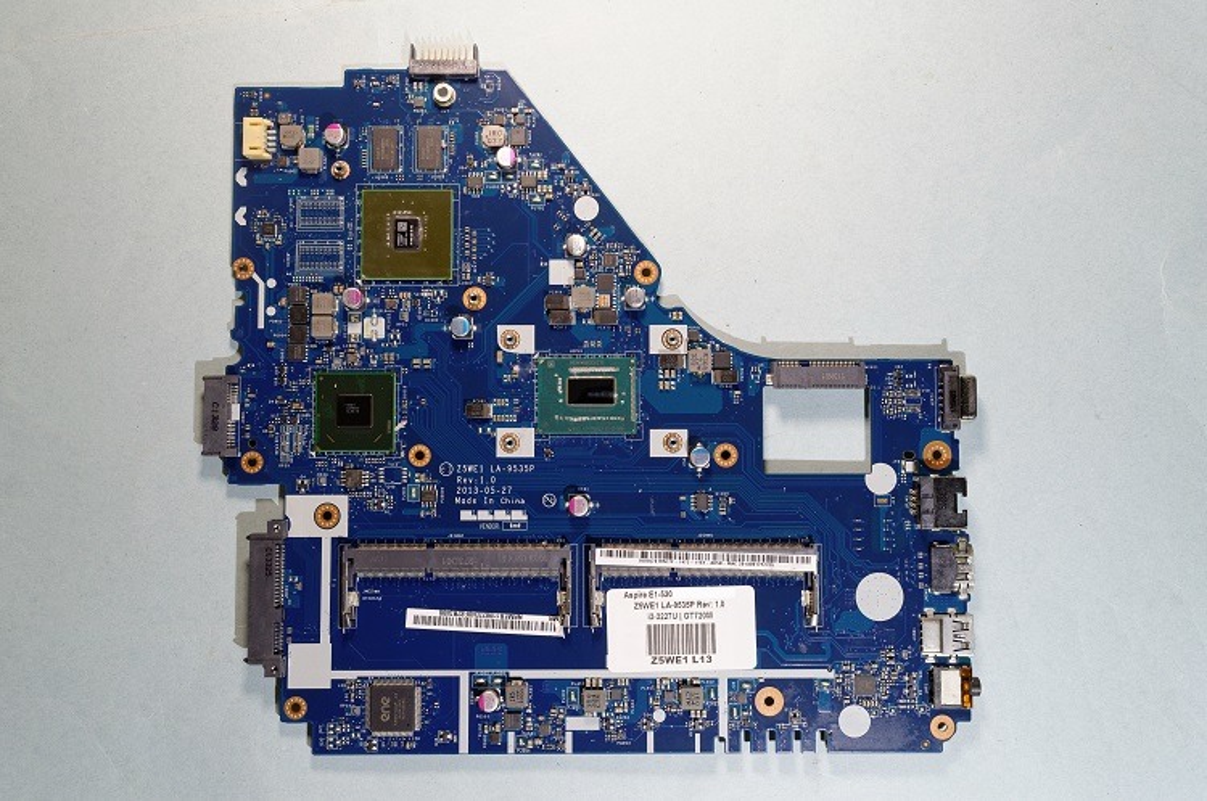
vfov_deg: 39.9
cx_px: 604
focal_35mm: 33
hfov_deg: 57.3
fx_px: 1105
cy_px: 400
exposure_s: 1/5
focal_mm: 22
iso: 100
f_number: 8
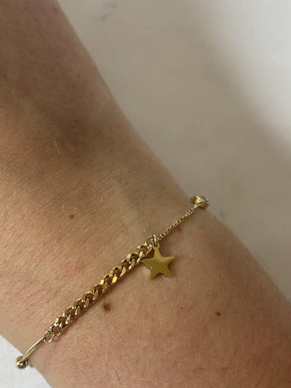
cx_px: 136
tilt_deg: -77.0
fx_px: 695
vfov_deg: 31.2
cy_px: 221
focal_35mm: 62
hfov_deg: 23.6
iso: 40
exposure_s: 1/100
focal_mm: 5.96
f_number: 1.6
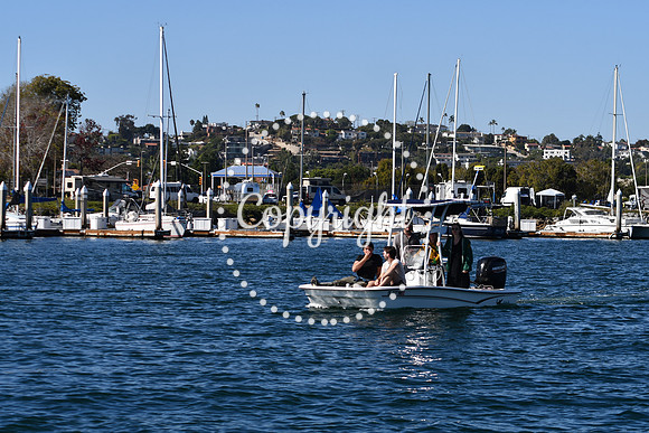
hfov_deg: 19.5
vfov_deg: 13.0
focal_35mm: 105
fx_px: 1893
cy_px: 216
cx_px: 324
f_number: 8
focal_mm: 70
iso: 110
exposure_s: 1/500
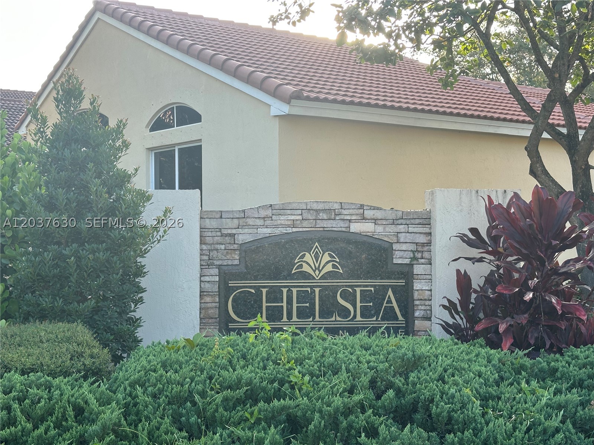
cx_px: 297
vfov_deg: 30.3
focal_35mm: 48
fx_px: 824
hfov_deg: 39.7
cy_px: 222
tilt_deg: -0.2
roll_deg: -0.4
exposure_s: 1/393
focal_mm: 6.86
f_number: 1.78
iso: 64
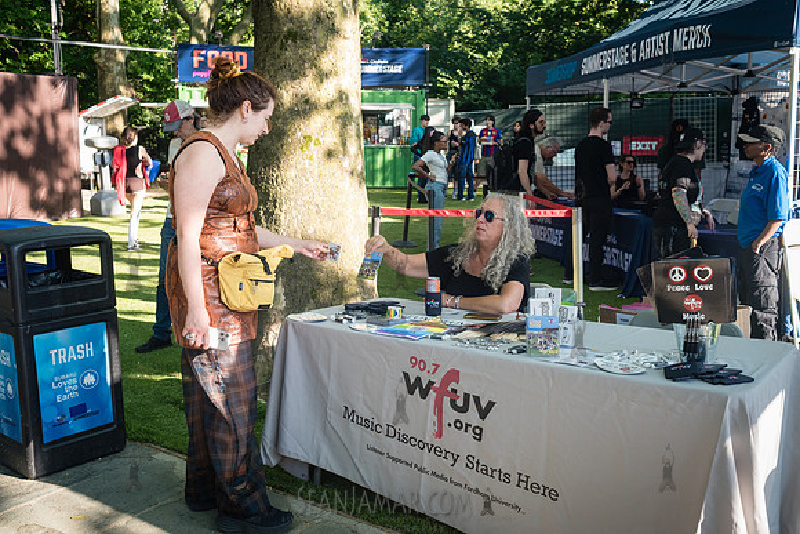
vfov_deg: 37.9
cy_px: 267
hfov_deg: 54.4
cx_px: 400
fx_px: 778
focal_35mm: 35
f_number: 5.6
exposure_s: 1/400
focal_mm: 35
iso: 800
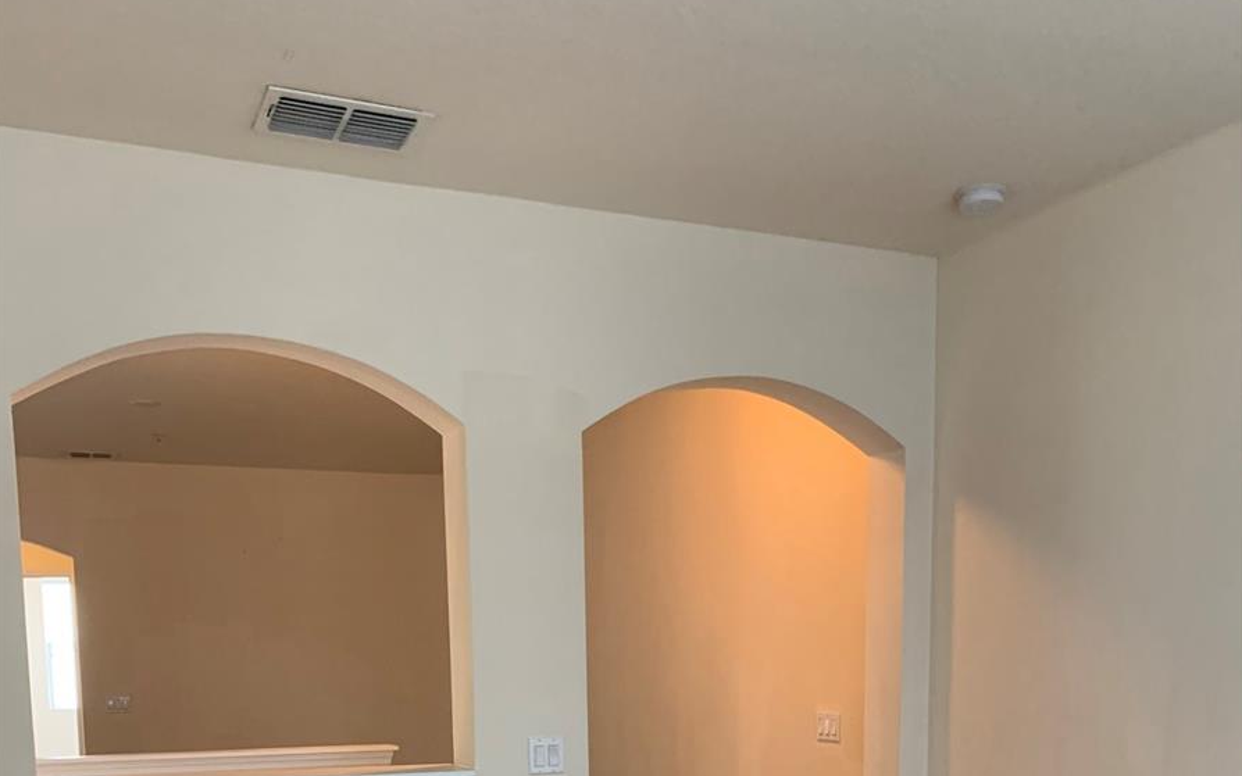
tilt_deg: -5.7
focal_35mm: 37
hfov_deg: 52.7
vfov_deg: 31.3
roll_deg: +0.4
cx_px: 620
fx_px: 1253
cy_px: 815
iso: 320
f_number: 1.8
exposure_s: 1/60
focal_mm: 4.25
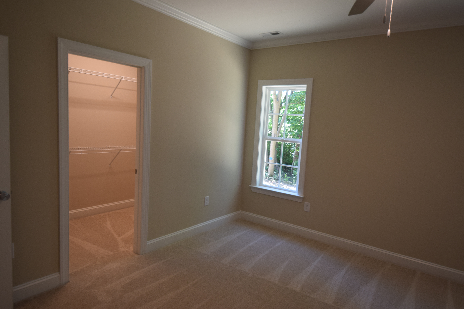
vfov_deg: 53.1
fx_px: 309
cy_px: 154
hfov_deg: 73.7
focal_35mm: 24
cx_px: 232
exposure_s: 1/80
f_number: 4.2
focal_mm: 16
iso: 400
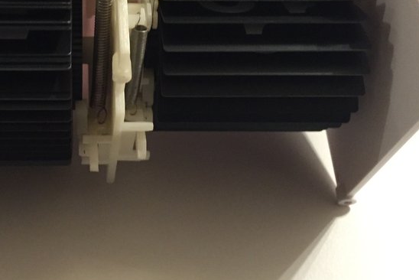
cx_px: 101
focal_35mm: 55
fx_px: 640
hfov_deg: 35.4
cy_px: 61
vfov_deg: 24.3
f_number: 2.2
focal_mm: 4.15
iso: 250
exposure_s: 1/20
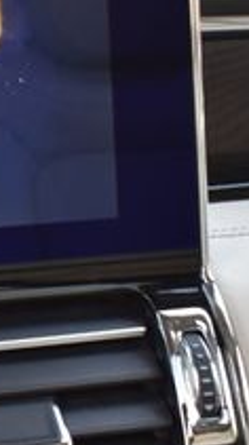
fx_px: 1238
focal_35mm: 105
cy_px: 192
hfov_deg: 10.8
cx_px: -200
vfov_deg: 20.4
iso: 500
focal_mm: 22
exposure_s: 1/15
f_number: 6.3
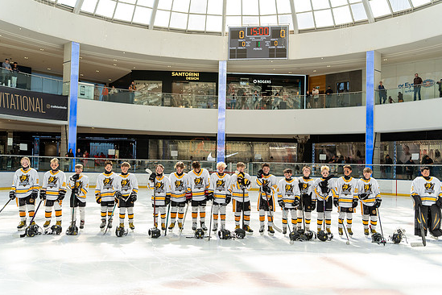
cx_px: 225
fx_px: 454
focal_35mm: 37
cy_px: 149
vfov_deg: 35.9
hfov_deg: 51.9
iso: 1000
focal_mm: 35
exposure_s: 1/1600
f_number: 2.8
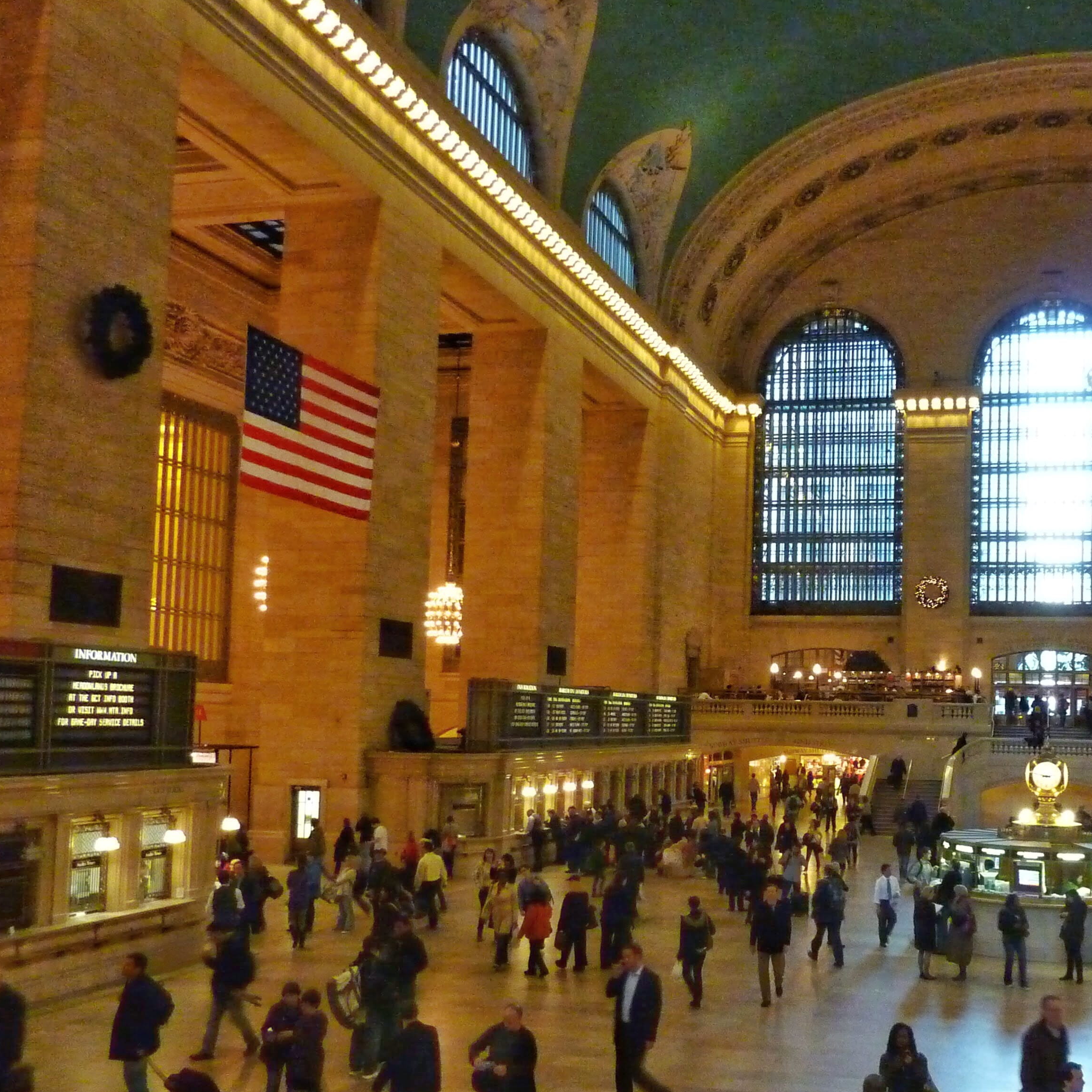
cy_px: 643
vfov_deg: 47.0
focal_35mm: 35
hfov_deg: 45.9
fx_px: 1249
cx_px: 786
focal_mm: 4.1
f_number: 3.3
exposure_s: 1/20
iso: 800
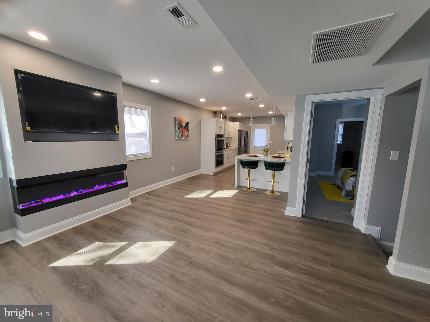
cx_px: 215
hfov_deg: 106.2
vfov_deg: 89.9
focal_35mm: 13
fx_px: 161
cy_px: 161
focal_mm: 1.74
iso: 100
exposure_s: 1/60
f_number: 2.2
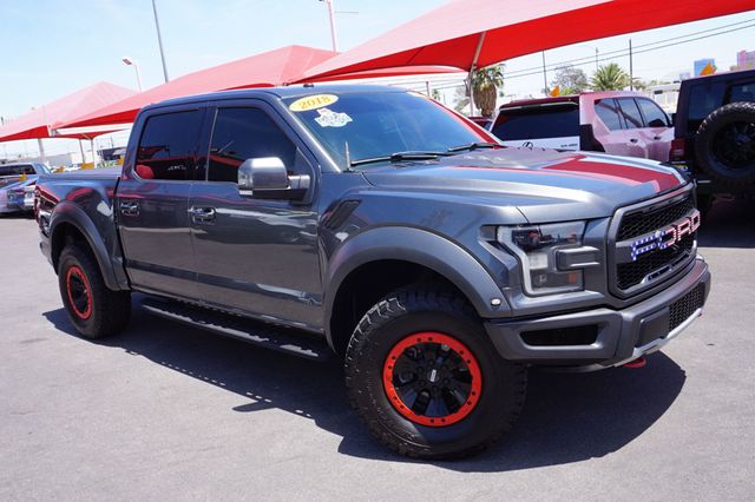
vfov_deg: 43.6
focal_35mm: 30
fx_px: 629
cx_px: 378
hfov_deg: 62.0
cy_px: 251
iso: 100
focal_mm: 20
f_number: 9
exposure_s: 1/80
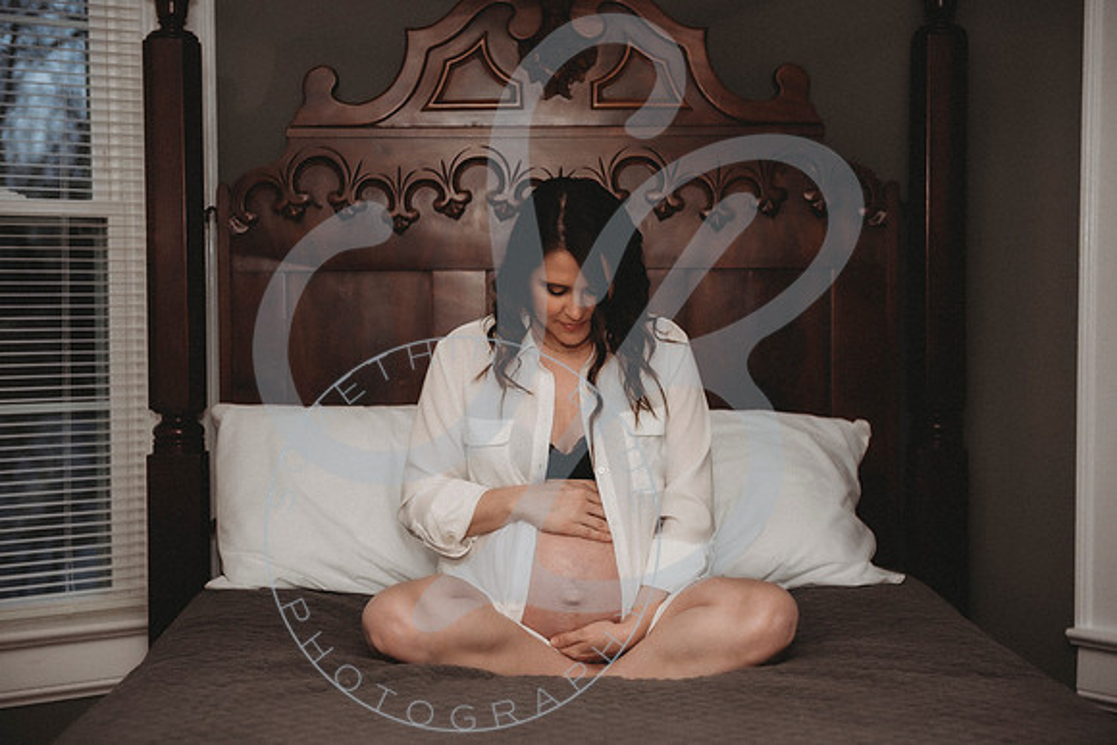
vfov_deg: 21.7
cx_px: 558
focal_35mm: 63
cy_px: 372
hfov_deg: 32.1
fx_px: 1941
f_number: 2.8
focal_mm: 60
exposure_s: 1/125
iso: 200
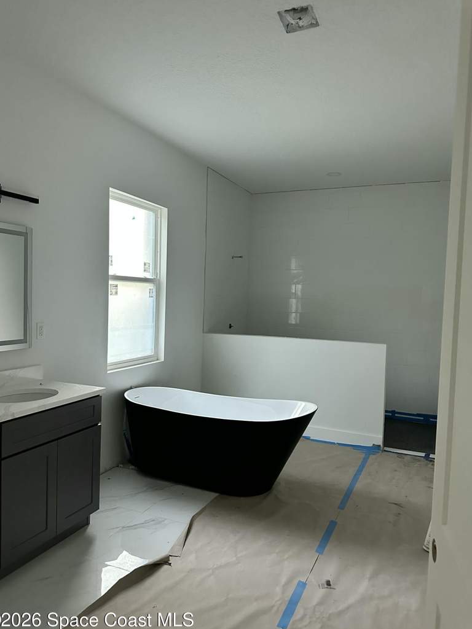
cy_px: 322
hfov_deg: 54.9
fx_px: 455
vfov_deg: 69.4
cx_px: 231
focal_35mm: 25
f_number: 1.78
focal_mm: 6.86
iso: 640
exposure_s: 1/60
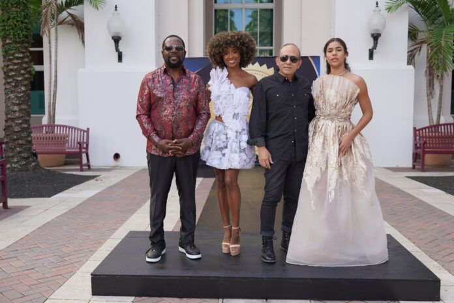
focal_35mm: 41
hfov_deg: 47.4
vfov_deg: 32.6
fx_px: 517
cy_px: 152
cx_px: 227
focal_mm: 41
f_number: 4
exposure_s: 1/160
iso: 100
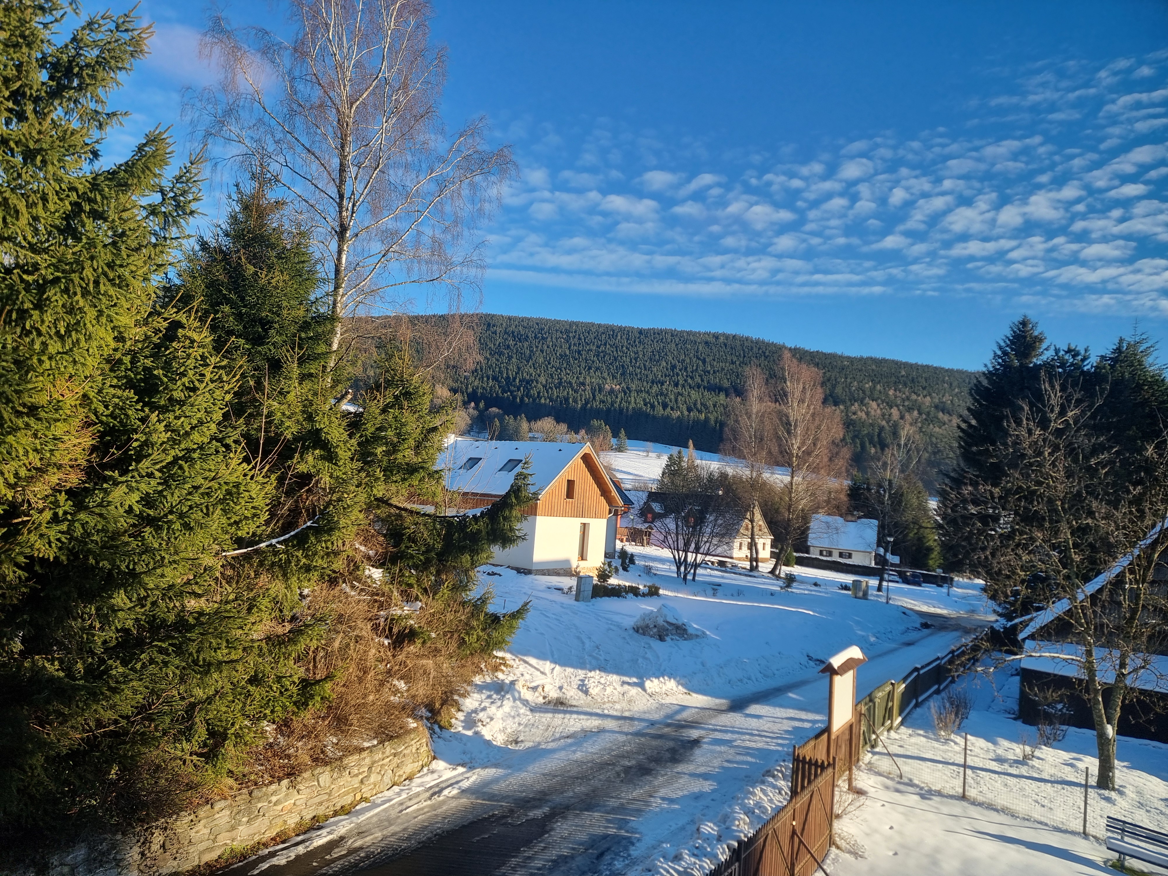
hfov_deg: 71.6
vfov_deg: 56.8
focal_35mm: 24
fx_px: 810
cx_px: 584
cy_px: 438
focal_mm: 6.7
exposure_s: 1/274
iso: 50
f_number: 1.8
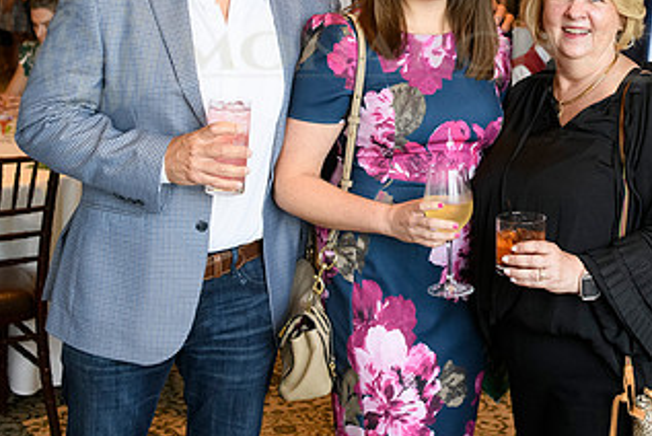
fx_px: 1160
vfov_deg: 20.9
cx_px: 465
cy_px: 50
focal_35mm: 64
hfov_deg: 31.0
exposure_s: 1/250
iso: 4000
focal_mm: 35
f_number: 4
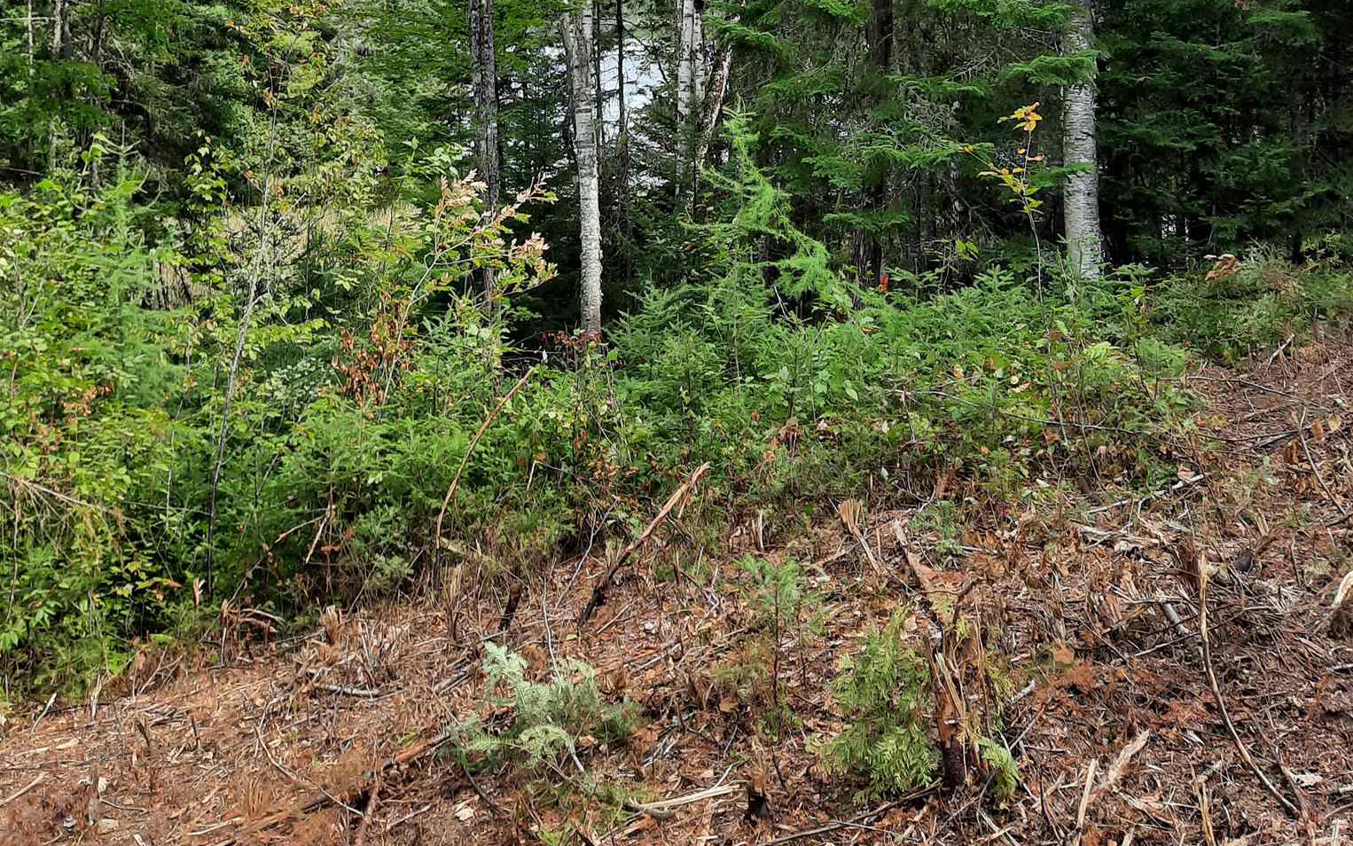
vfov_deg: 30.0
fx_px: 1475
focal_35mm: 40
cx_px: 617
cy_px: 16
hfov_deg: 49.2
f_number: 2
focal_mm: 4.6
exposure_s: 1/372
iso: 32
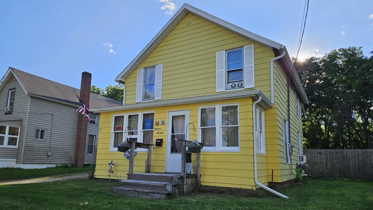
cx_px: 183
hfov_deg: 71.9
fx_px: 257
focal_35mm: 26
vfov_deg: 44.3
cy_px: 118
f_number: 1.8
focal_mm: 5.4
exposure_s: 1/1087
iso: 25
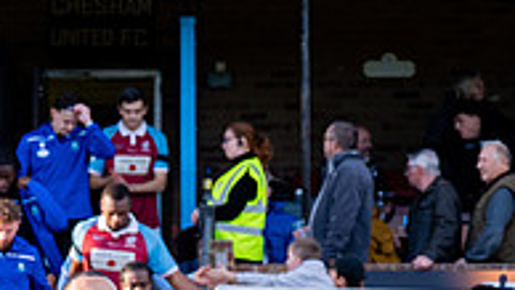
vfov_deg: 3.7
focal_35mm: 329
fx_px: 4492
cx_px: 190
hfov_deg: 6.6
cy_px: 349
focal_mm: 70
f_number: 4
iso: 400
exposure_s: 1/400
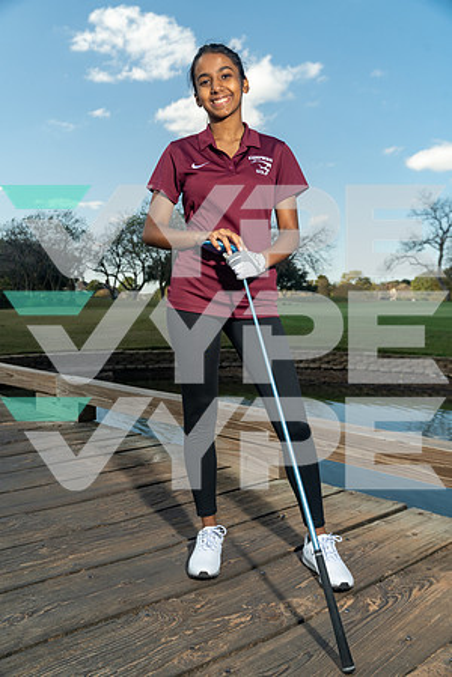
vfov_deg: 57.2
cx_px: 226
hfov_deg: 40.0
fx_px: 621
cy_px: 338
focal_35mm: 33
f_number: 5.6
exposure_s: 1/200
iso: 500
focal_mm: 33
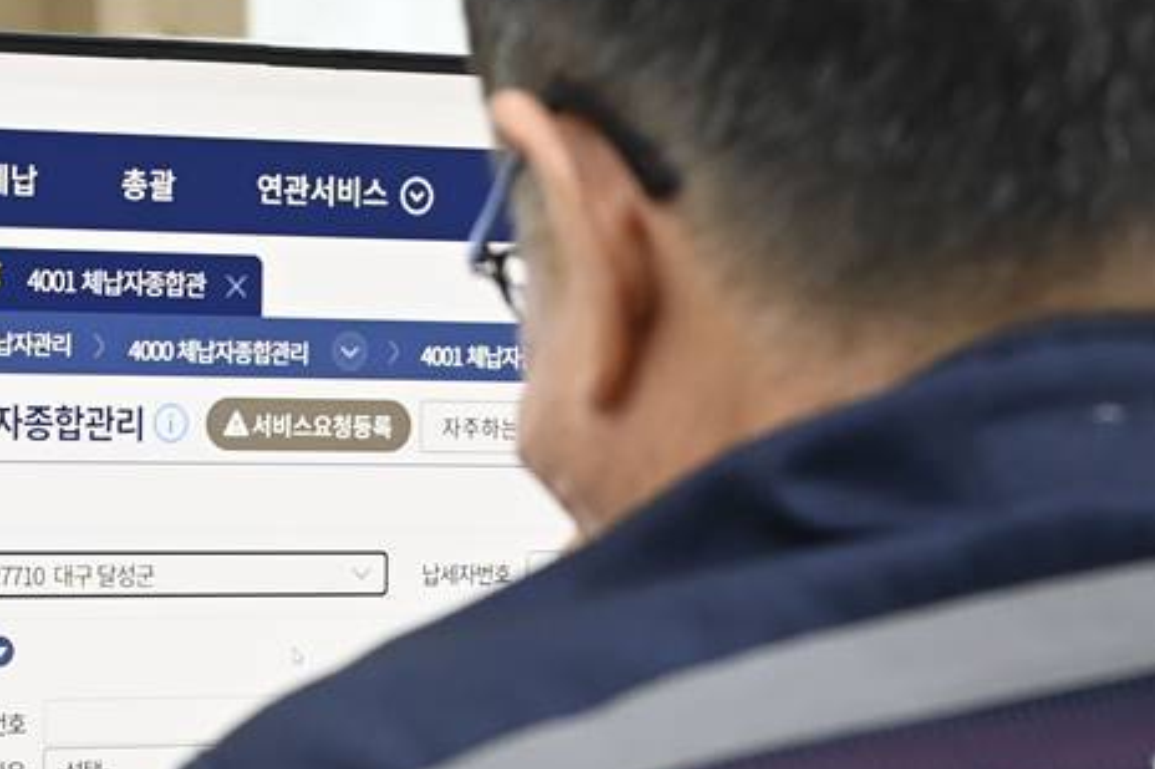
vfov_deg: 7.5
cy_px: 759
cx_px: 714
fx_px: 5805
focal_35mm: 181
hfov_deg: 11.4
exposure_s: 1/250
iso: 3200
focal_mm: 70
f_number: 5
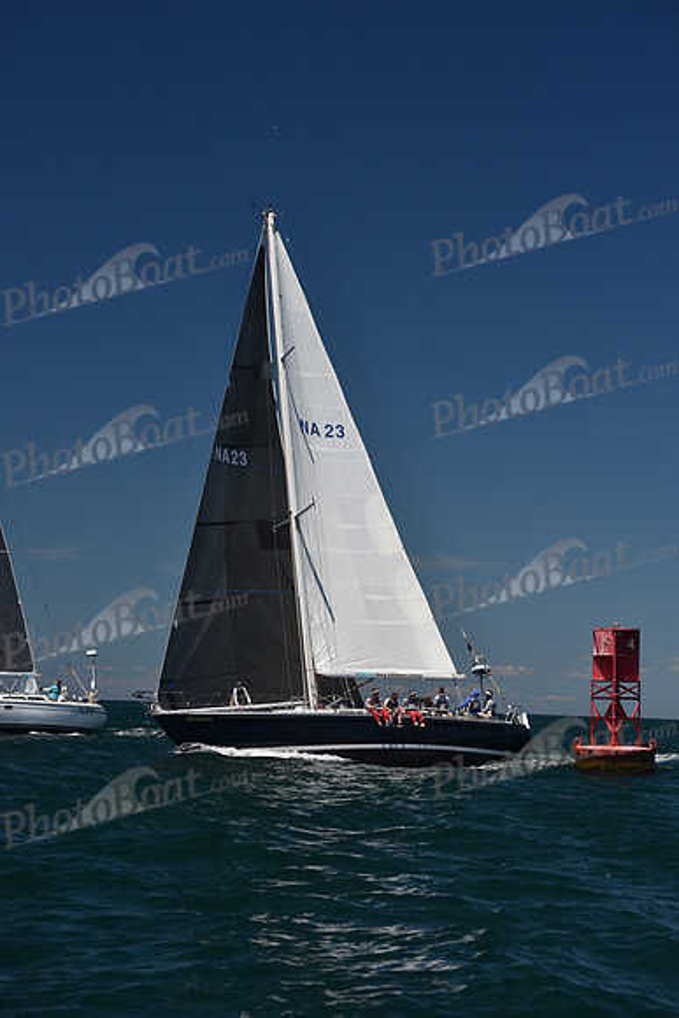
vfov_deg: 23.9
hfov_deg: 16.1
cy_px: 509
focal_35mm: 85
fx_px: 2403
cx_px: 340
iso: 250
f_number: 6.3
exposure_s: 1/800
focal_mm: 85
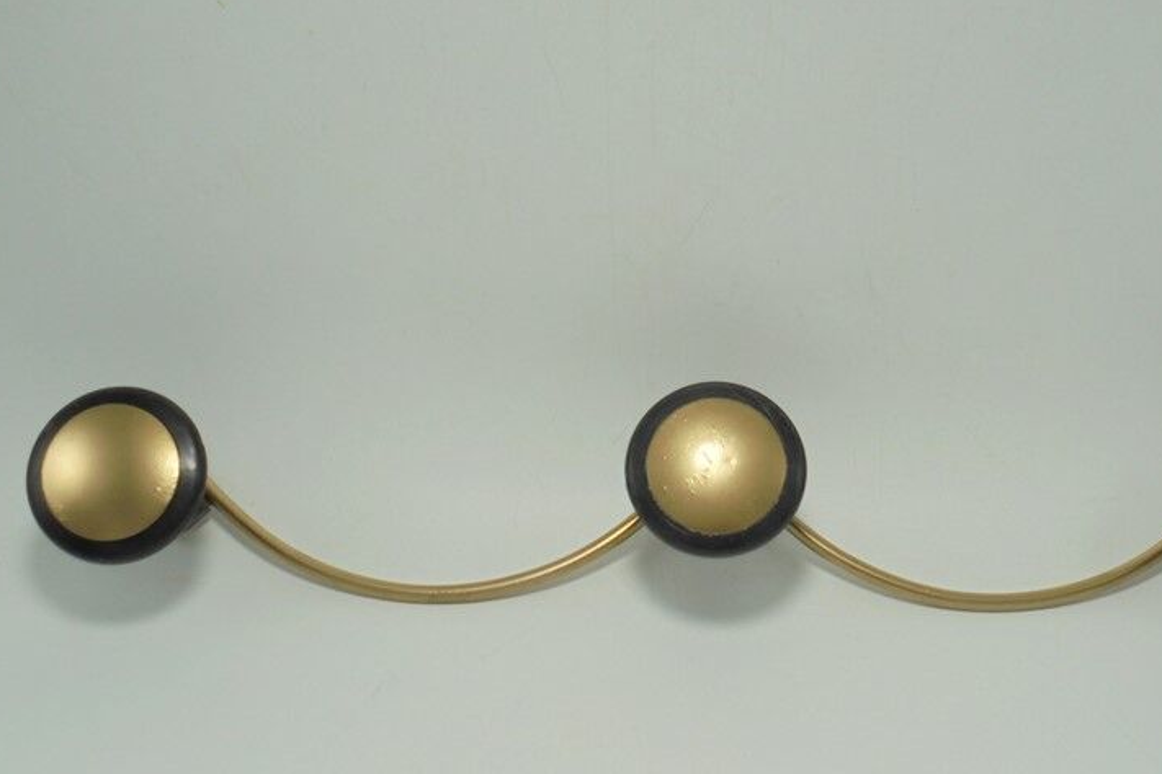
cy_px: 463
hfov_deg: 39.5
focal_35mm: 50
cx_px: 691
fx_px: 1614
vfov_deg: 26.9
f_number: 4.2
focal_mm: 6.9
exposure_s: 1/100
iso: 100
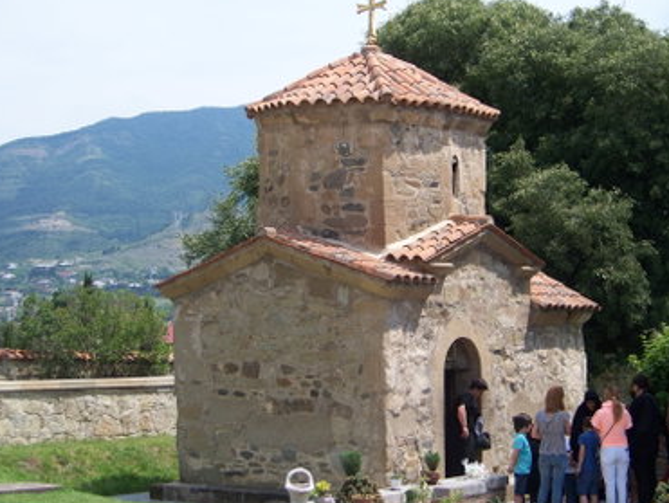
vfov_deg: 17.6
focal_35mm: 84
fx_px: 1625
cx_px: 348
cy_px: 245
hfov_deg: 23.3
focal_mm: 13.2
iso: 64
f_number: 3.2
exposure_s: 1/640
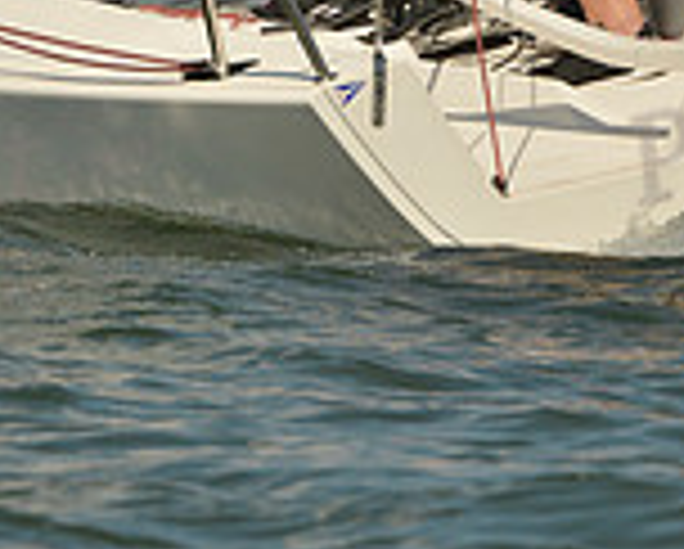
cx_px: 400
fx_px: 25357
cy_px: -83
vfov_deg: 1.2
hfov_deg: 1.5
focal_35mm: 1251
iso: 280
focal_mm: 350
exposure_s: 1/1250
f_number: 9
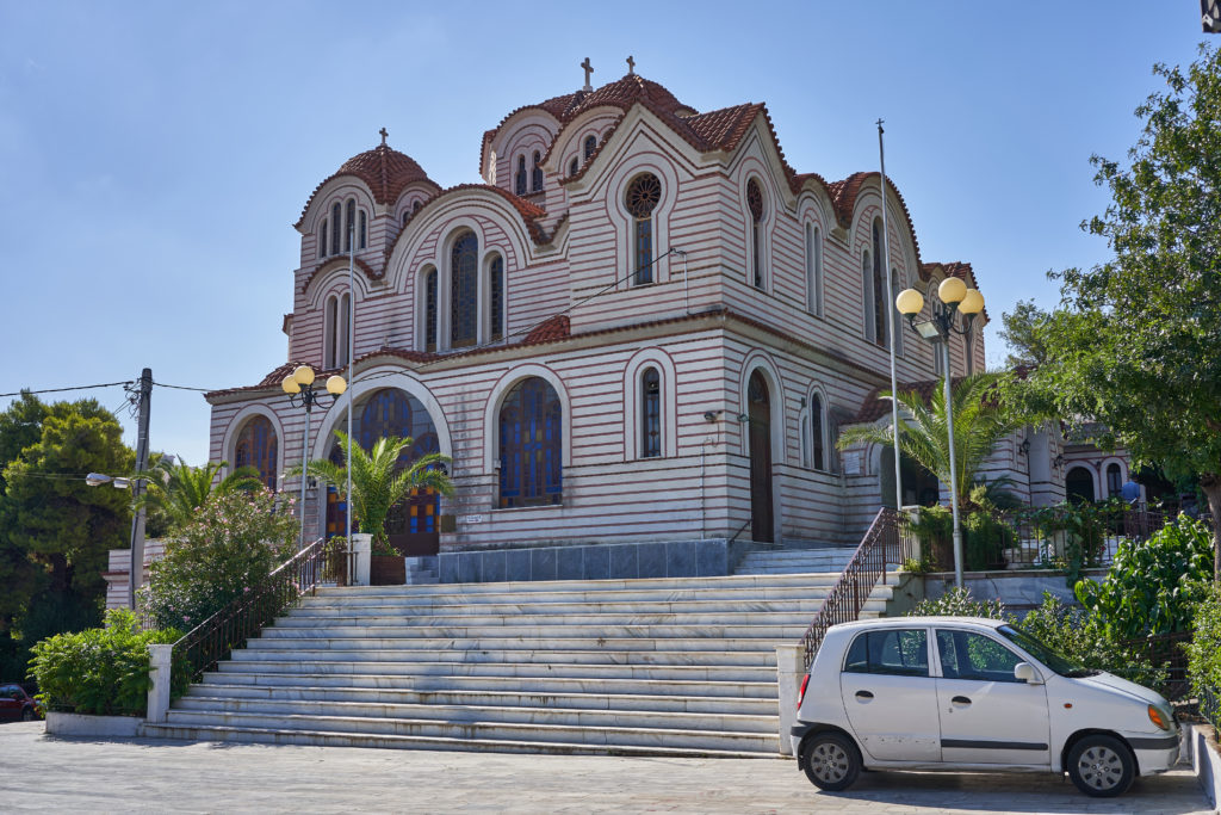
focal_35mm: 35
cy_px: 408
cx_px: 610
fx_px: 1187
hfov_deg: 54.4
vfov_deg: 37.9
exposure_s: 1/400
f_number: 5.6
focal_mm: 35
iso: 100
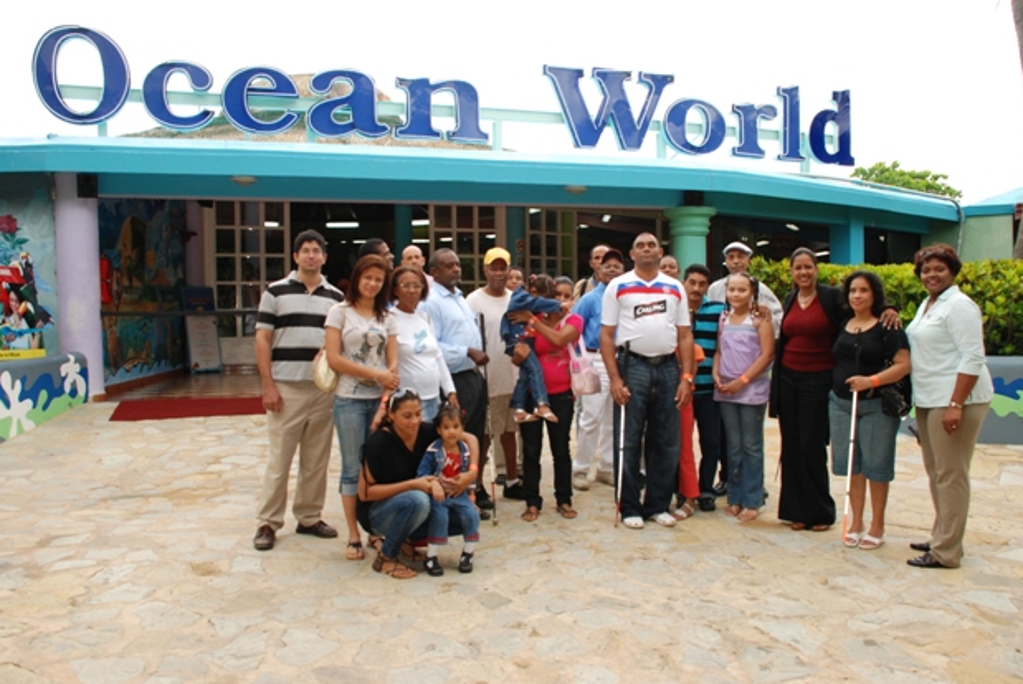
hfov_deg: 60.2
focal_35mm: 31
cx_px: 516
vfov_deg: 42.4
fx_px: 882
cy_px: 342
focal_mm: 20
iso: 400
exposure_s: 1/200
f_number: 6.3
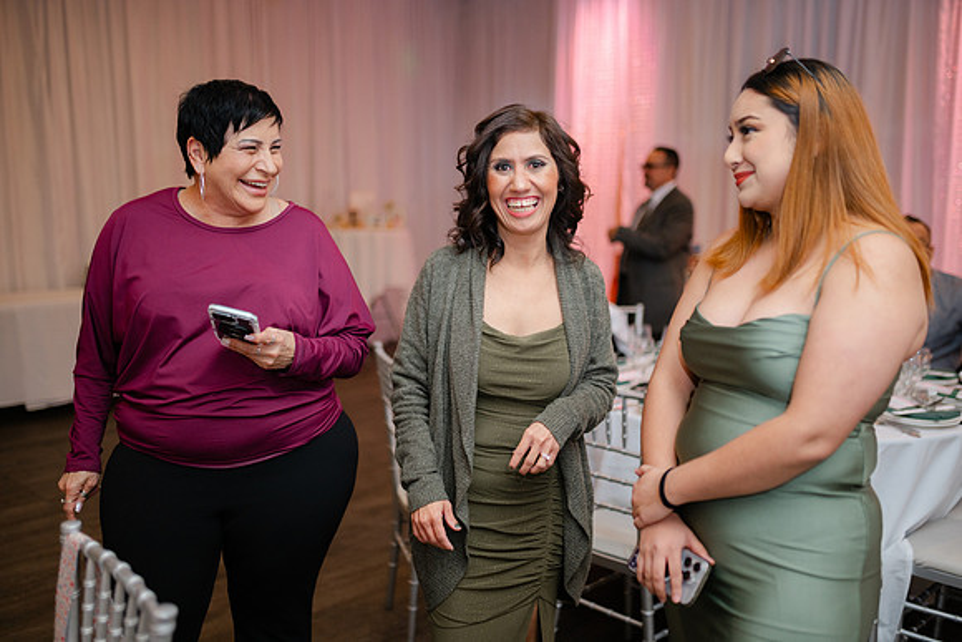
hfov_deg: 54.4
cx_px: 481
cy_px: 321
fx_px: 935
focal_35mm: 35
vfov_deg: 37.9
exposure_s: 1/160
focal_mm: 35
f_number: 1.4
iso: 400
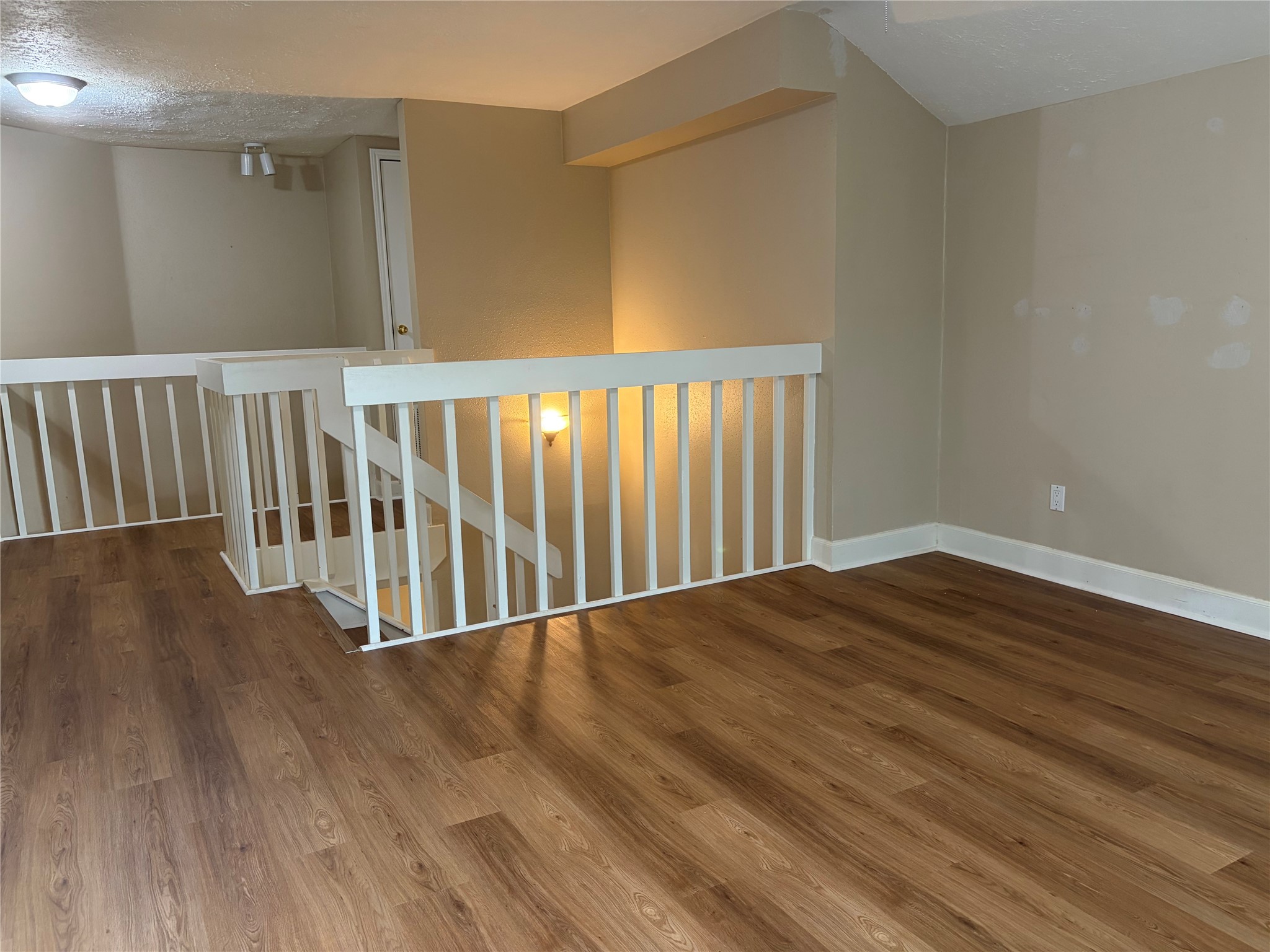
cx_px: 635
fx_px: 954
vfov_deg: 53.1
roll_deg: +2.3
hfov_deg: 67.3
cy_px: 476
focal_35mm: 26
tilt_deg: -9.9
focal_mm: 5.96
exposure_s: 1/60
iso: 160
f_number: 1.6
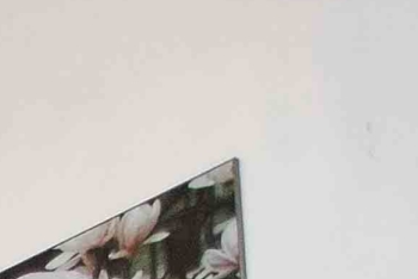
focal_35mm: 146
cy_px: 937
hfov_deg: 10.8
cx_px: -723
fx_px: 1697
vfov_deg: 7.7
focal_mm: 20
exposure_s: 1/100
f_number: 2.8
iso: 1000
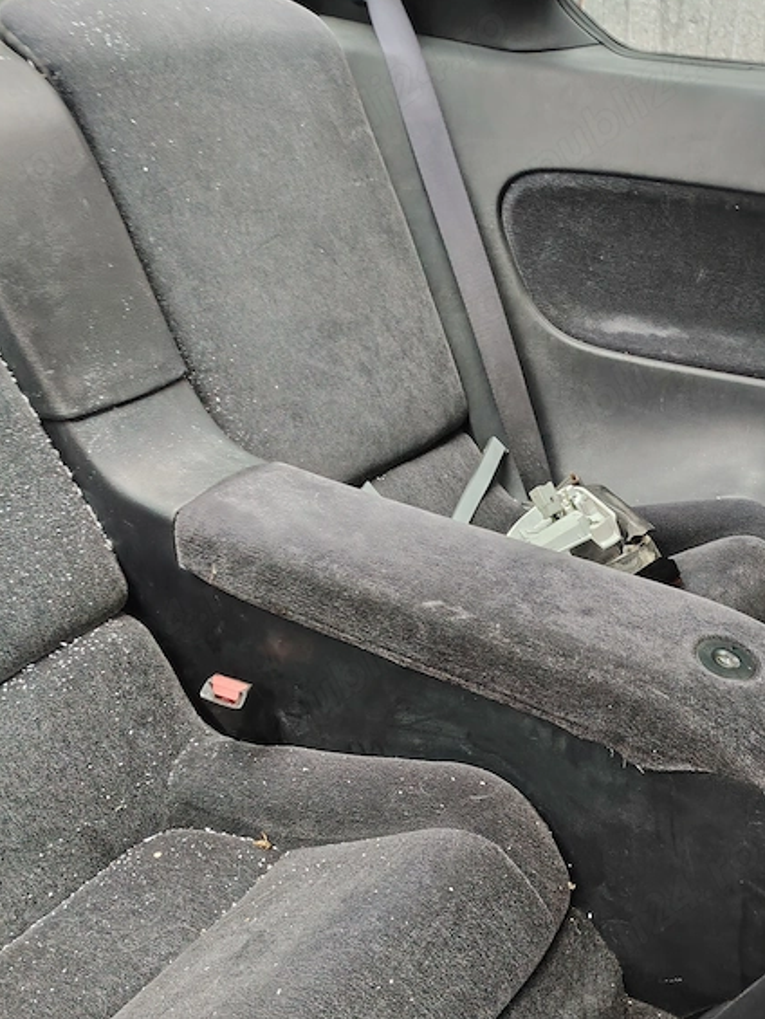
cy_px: 709
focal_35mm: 34
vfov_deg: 52.5
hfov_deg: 41.2
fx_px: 1001
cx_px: 516
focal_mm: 5.25
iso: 2784
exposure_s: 1/33.3
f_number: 1.75
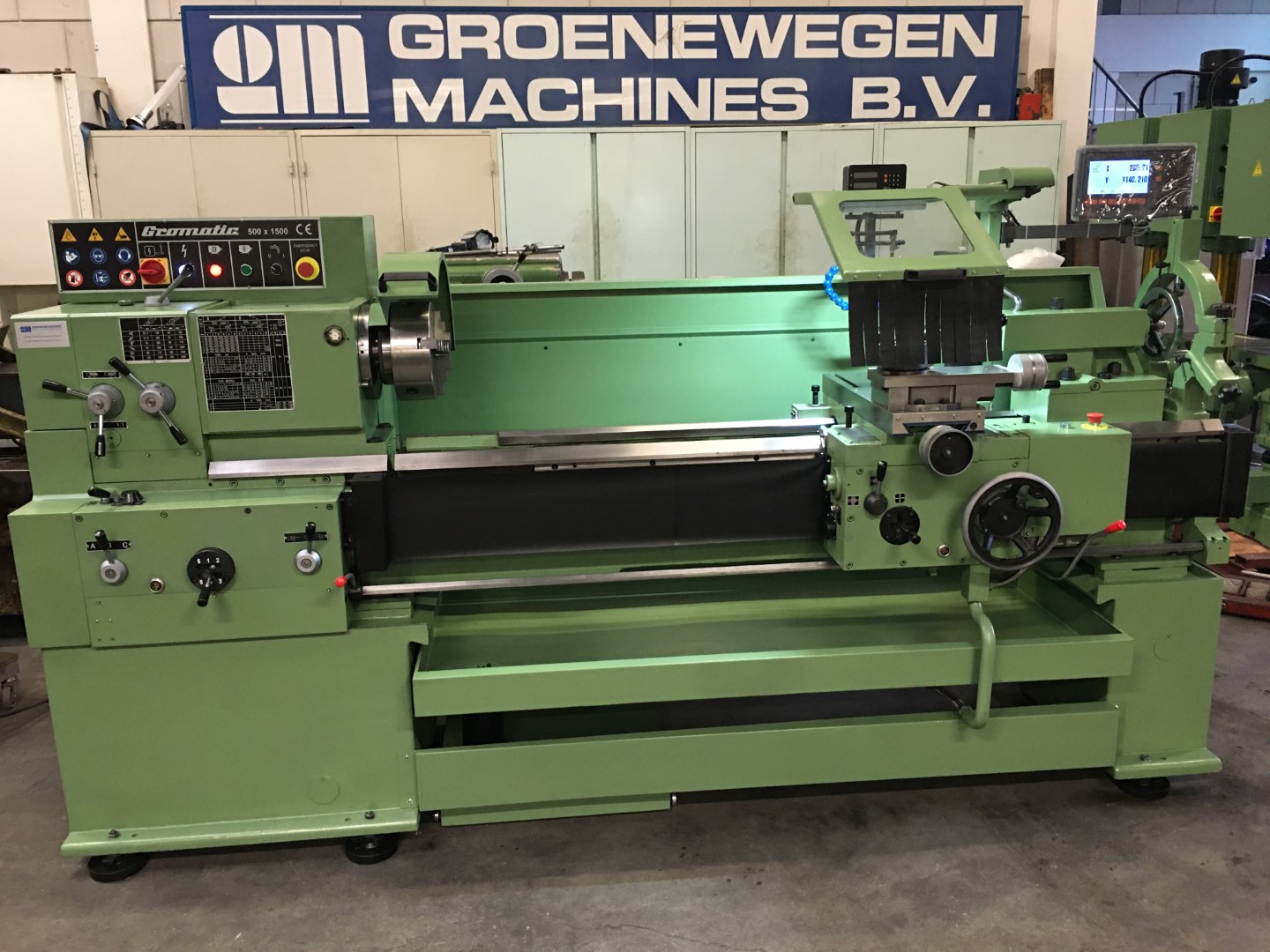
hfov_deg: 61.7
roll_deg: +1.0
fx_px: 1064
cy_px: 476
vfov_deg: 48.2
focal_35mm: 29
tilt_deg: -12.0
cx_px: 635
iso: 80
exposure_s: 1/10
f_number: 2.2
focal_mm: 4.15
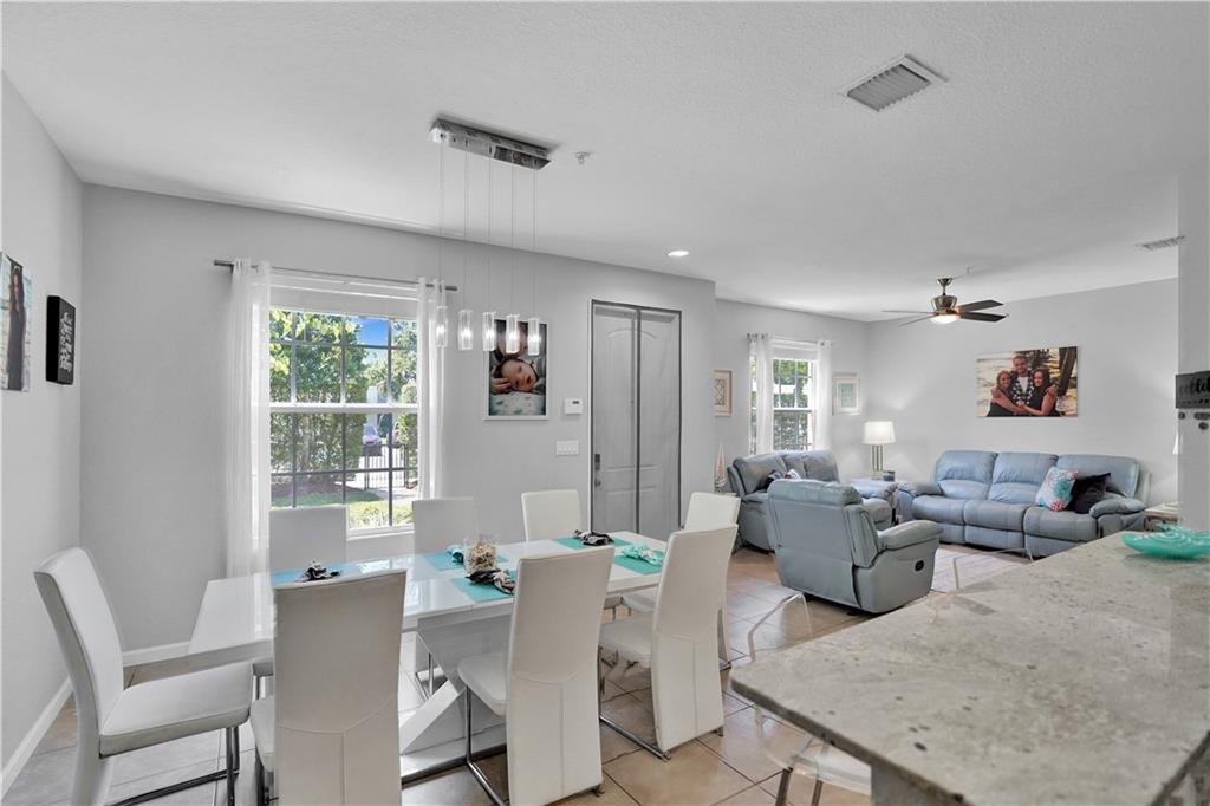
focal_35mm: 16
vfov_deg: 73.7
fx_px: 538
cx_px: 605
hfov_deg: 96.8
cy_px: 403
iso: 1600
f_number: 2.8
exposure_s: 1/320
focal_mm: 16
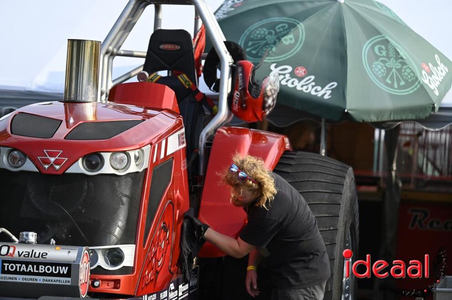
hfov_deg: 9.8
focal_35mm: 210
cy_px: 150
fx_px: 2634
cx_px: 226
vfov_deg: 6.5
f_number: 5
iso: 320
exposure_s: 1/1000
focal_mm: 210
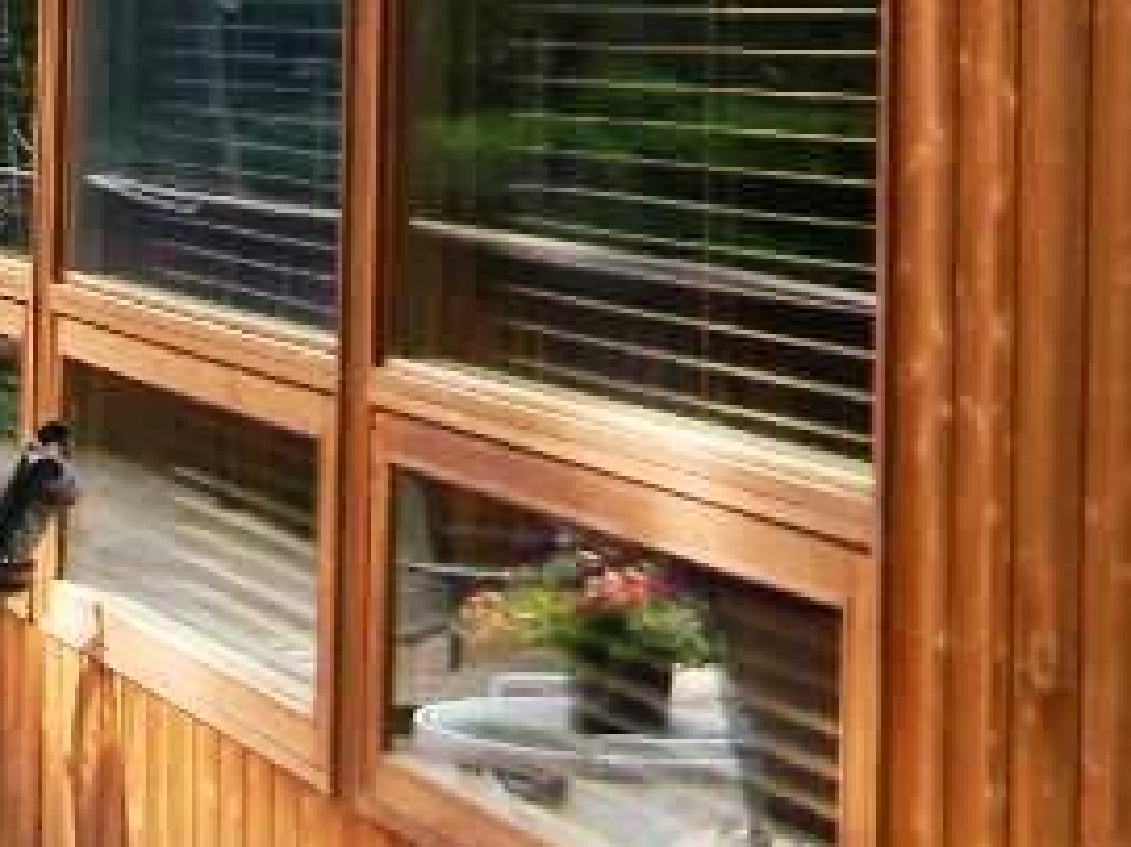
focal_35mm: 136
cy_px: -104
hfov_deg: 13.2
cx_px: -826
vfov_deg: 10.7
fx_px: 4442
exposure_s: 1/30
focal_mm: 6.4
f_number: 3.7
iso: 90
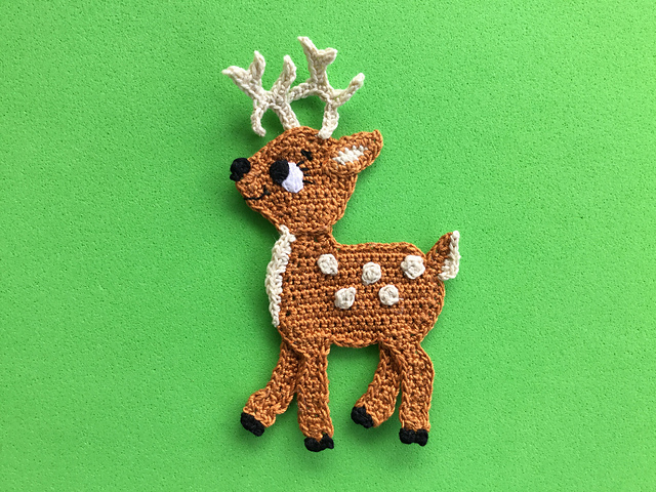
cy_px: 246
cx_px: 328
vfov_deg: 45.4
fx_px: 587
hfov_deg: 58.4
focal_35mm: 31
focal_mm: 3.3
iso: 25
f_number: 2.4
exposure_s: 1/100
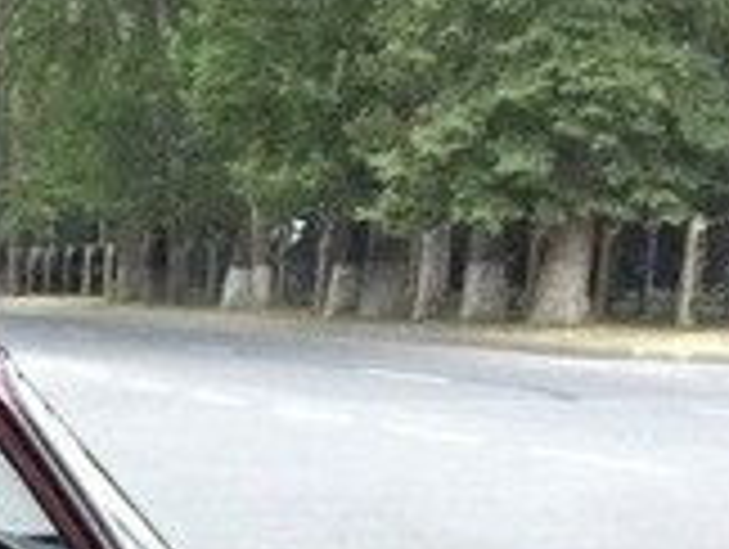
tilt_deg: -13.9
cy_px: 916
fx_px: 2489
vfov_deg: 11.8
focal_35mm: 118
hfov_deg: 15.3
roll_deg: -0.2
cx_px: -378
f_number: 2.2
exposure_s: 1/17
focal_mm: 4.15
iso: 400
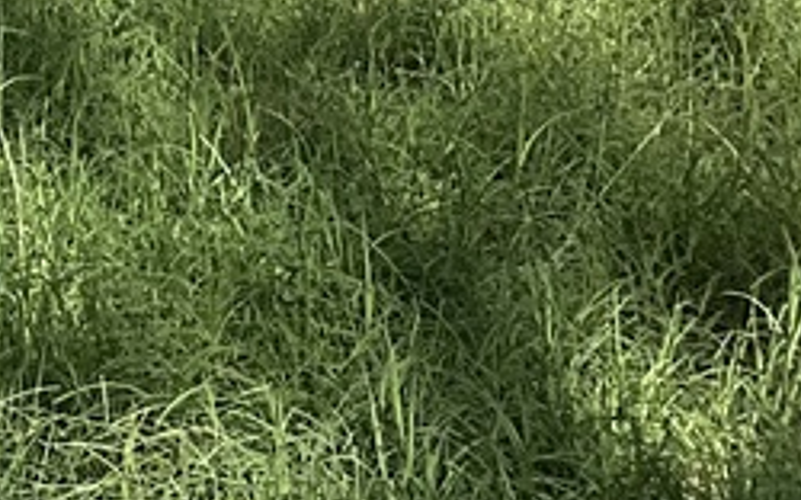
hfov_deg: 10.5
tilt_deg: -6.3
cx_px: -990
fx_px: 3862
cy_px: -1125
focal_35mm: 177
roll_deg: -0.2
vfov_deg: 6.6
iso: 16
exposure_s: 1/1675
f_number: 1.8
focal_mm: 3
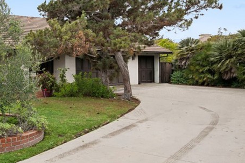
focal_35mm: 45
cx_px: 15
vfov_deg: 29.7
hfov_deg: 39.7
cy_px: 60
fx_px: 306
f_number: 8
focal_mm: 20
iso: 200
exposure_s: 1/160
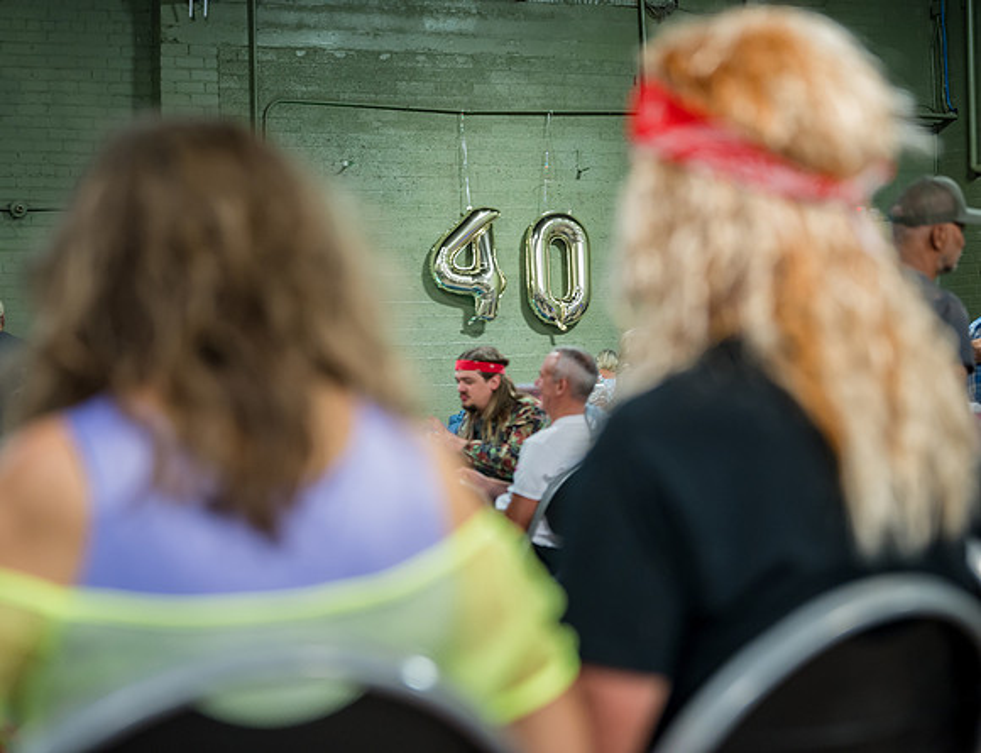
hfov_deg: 22.4
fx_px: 2478
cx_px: 507
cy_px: 376
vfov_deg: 17.3
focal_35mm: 87
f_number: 2.8
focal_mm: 79
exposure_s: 1/80
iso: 2500
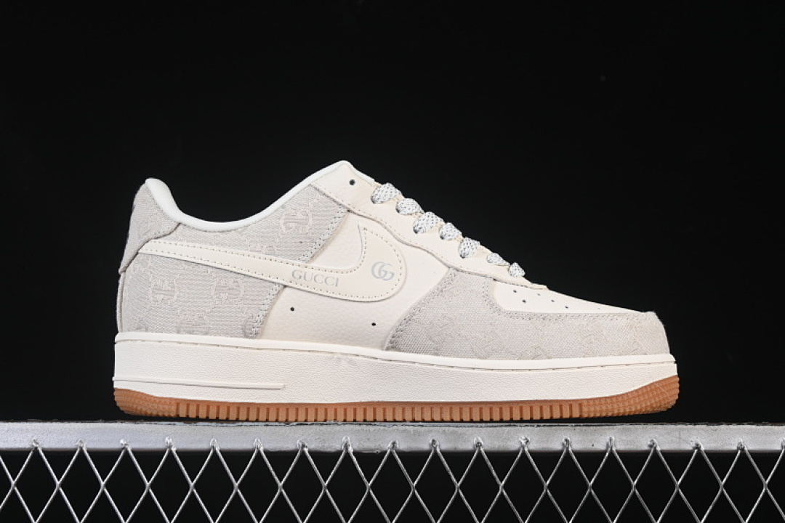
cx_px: 392
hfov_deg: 27.0
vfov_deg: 18.2
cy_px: 262
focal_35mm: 75
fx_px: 1635
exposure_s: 1/80
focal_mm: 50
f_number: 8
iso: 160
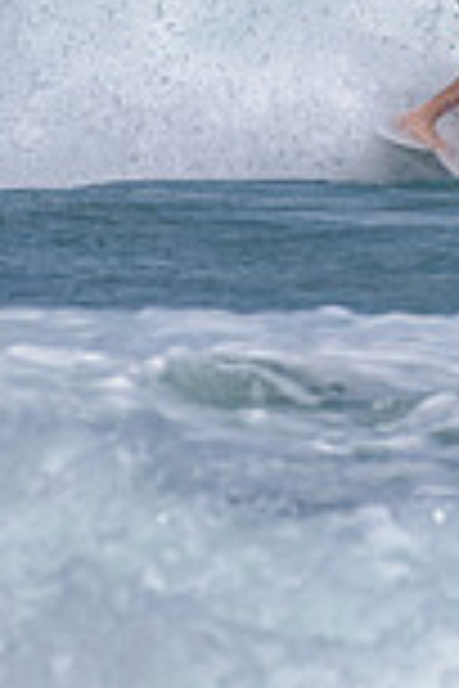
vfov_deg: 0.9
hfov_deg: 0.6
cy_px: -96
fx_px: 44347
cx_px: 793
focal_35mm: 2319
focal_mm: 500
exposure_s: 1/2000
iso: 100
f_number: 5.6
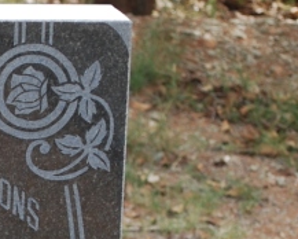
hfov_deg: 5.2
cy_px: 303
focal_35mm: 365
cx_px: -200
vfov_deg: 4.2
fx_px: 3224
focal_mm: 55
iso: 100
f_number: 5.6
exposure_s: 1/125
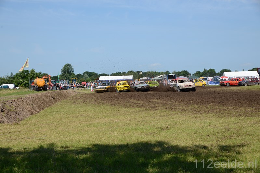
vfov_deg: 23.4
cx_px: 130
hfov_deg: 34.5
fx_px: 419
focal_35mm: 58
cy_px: 86
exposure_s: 1/1250
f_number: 9
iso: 400
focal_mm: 58
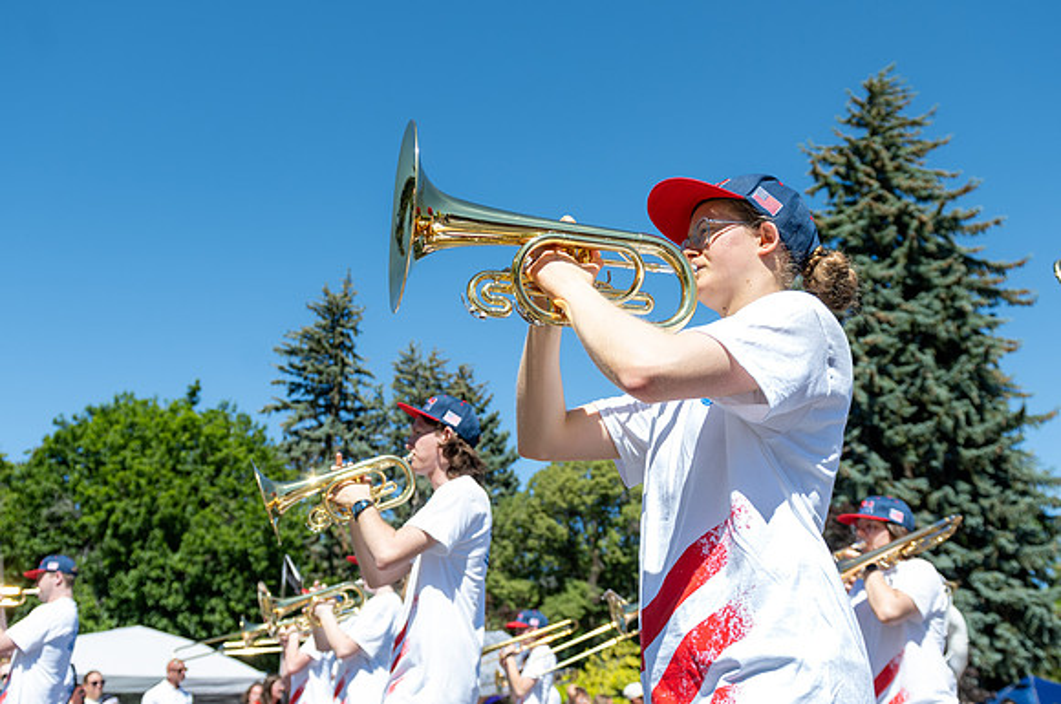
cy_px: 346
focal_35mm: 33
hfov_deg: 57.4
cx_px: 533
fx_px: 968
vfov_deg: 40.0
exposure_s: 1/1000
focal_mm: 24
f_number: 2.8
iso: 100
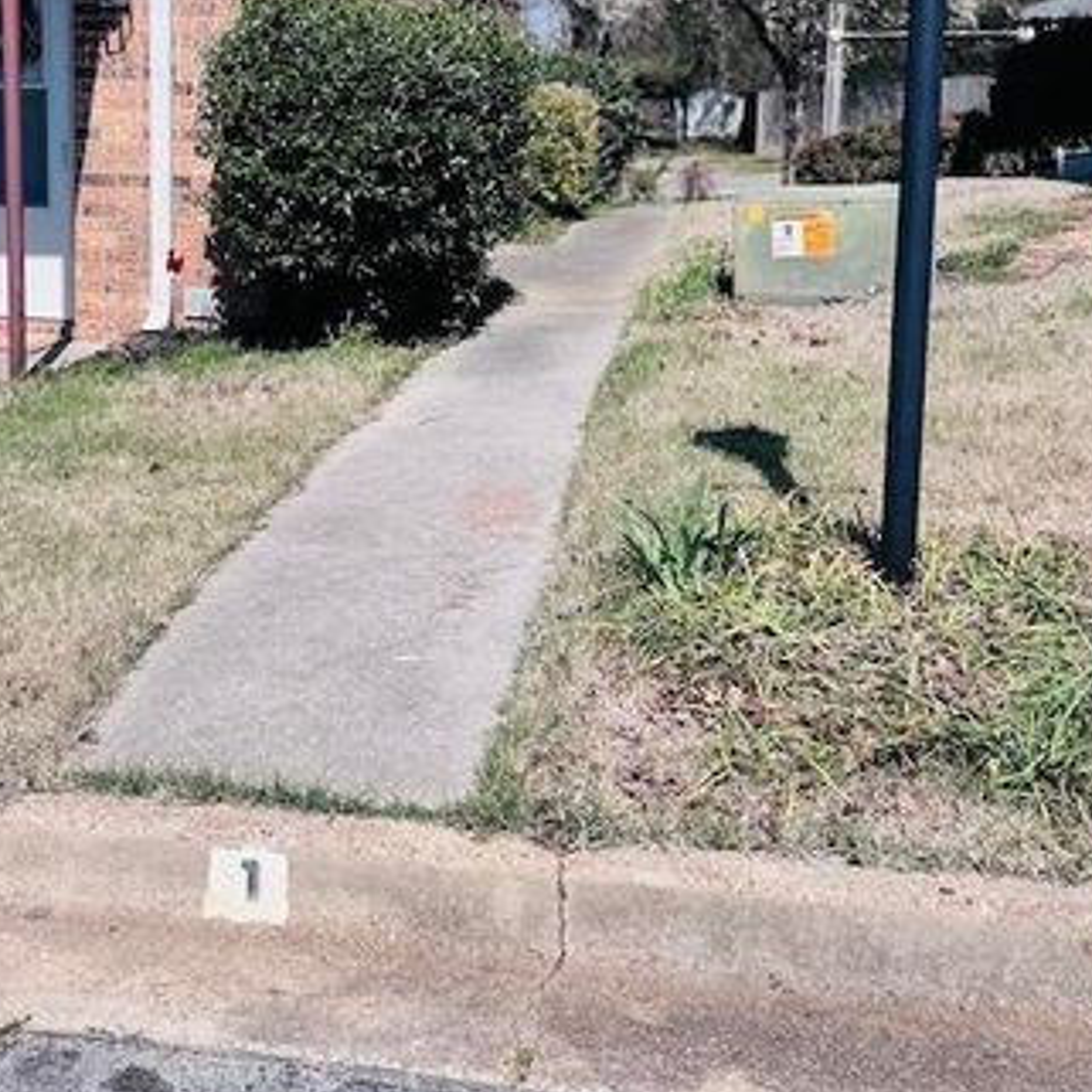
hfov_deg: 37.3
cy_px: 279
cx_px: 252
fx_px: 1570
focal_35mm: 44
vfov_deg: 37.4
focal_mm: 6.76
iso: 80
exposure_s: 1/5348
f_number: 1.78
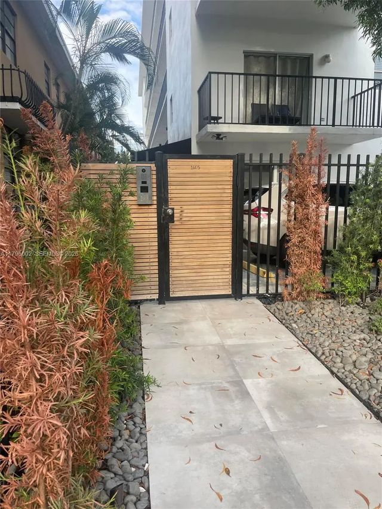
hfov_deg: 53.1
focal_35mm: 26
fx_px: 382
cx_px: 191
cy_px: 254
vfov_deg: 67.3
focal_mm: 4.2
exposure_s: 1/458
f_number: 1.6
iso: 32
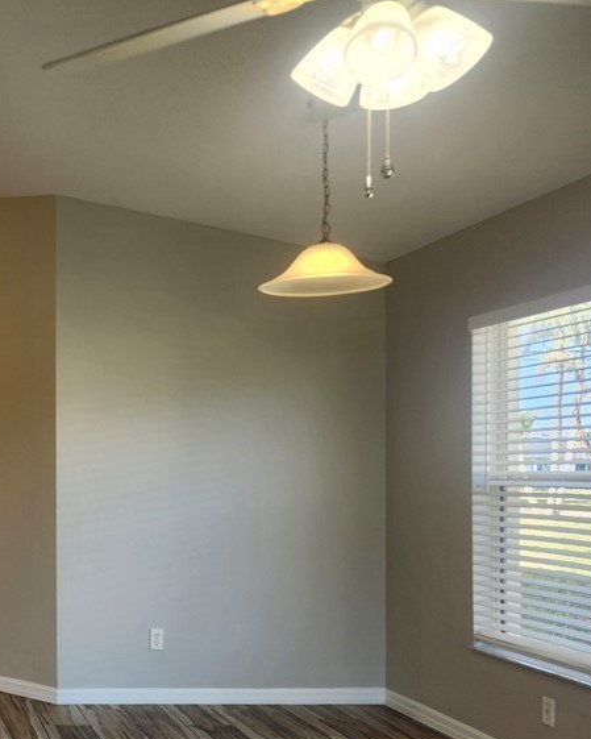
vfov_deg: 44.2
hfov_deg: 32.5
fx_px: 896
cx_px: -42
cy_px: 483
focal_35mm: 41
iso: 64
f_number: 1.8
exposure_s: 1/120
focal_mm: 5.54
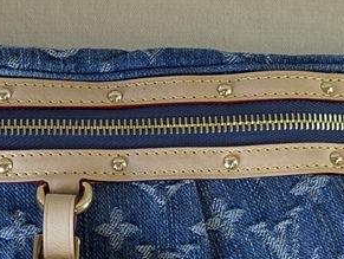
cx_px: 54
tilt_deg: -74.1
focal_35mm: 166
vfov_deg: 8.9
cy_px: 215
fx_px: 1652
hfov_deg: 11.8
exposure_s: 1/100
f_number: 1.78
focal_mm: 6.76
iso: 160
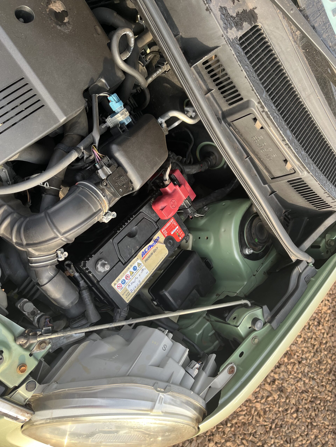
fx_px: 336
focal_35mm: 26
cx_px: 168
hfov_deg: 53.1
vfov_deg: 67.3
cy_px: 224
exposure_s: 1/225
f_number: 1.6
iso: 40
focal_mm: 5.1
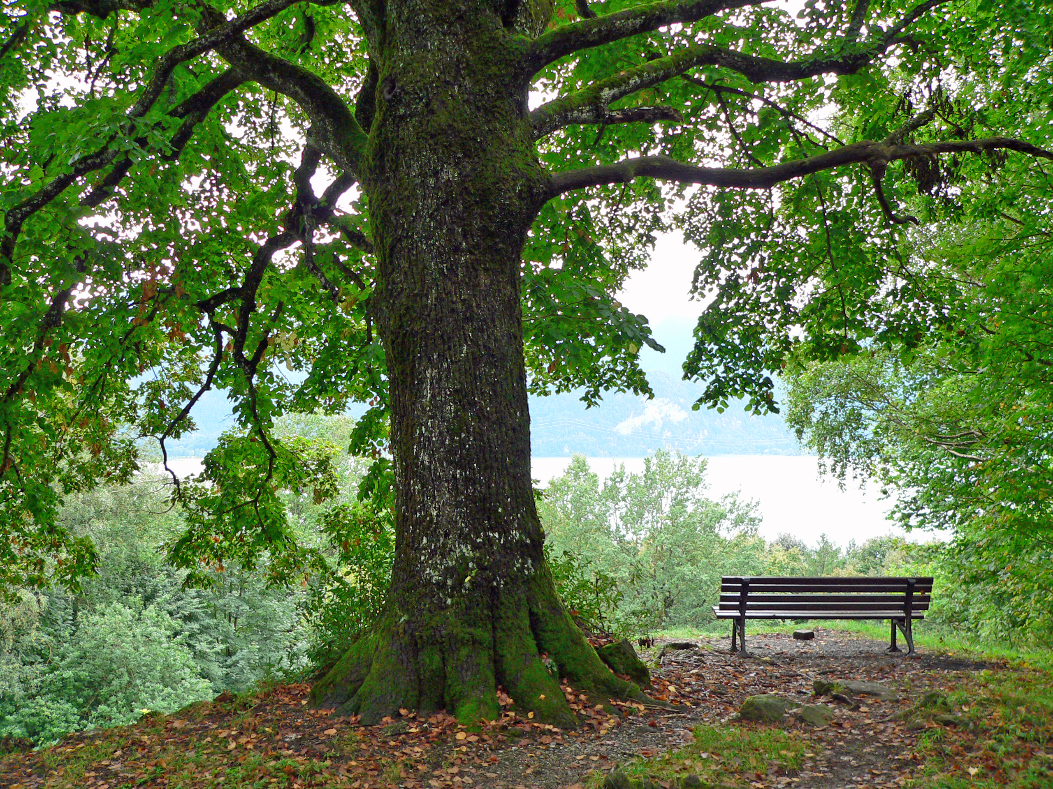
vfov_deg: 39.7
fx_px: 1095
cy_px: 394
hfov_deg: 51.4
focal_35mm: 36
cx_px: 526
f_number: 2.8
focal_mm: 6
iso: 150
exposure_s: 1/60
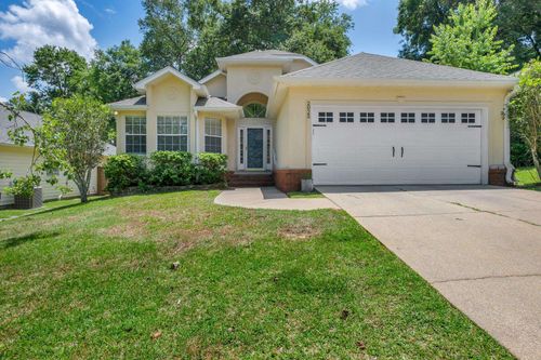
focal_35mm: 20
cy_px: 180
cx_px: 270
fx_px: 300
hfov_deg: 84.0
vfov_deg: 61.9
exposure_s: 1/1000
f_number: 8
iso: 250
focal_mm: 13.2
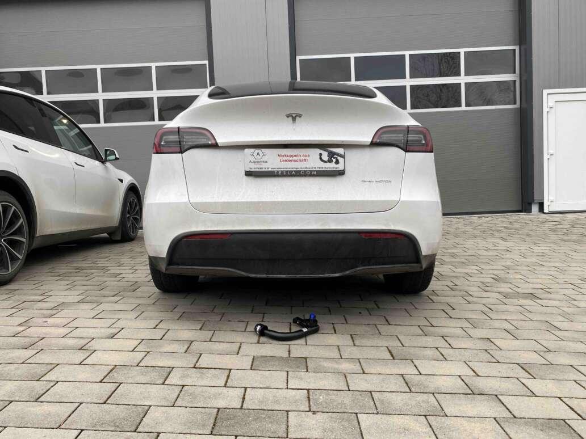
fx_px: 440
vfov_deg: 53.1
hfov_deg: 67.3
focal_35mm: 26
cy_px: 220
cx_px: 293
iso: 40
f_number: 1.8
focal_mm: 4.25
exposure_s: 1/122
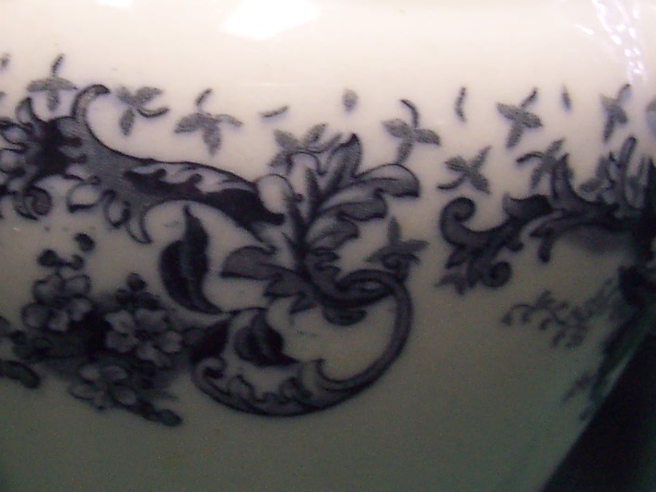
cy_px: 110
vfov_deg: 17.1
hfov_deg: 22.7
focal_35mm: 86
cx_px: 227
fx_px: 1630
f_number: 2.8
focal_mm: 5.6
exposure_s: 1/30
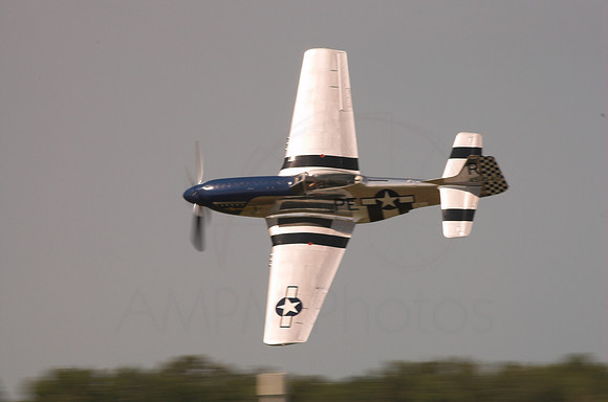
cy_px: 201
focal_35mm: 480
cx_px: 304
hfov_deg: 4.3
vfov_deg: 2.9
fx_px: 8089
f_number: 20
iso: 200
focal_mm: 320
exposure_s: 1/160
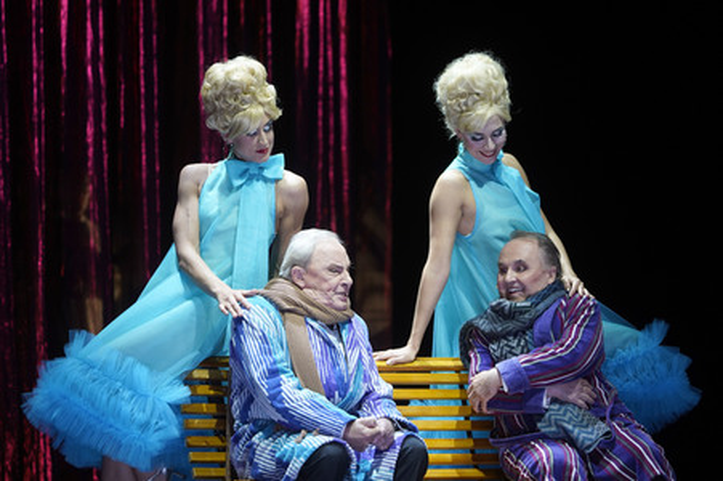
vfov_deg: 5.7
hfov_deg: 8.6
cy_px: 240
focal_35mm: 239
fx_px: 4796
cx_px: 362
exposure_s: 1/200
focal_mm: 239
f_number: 5.6
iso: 1600
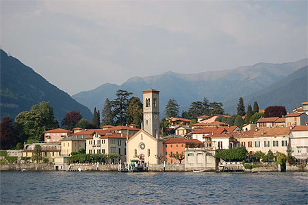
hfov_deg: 24.6
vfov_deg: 16.5
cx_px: 154
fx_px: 705
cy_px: 102
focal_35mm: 82
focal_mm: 55
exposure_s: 1/1000
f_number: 5.6
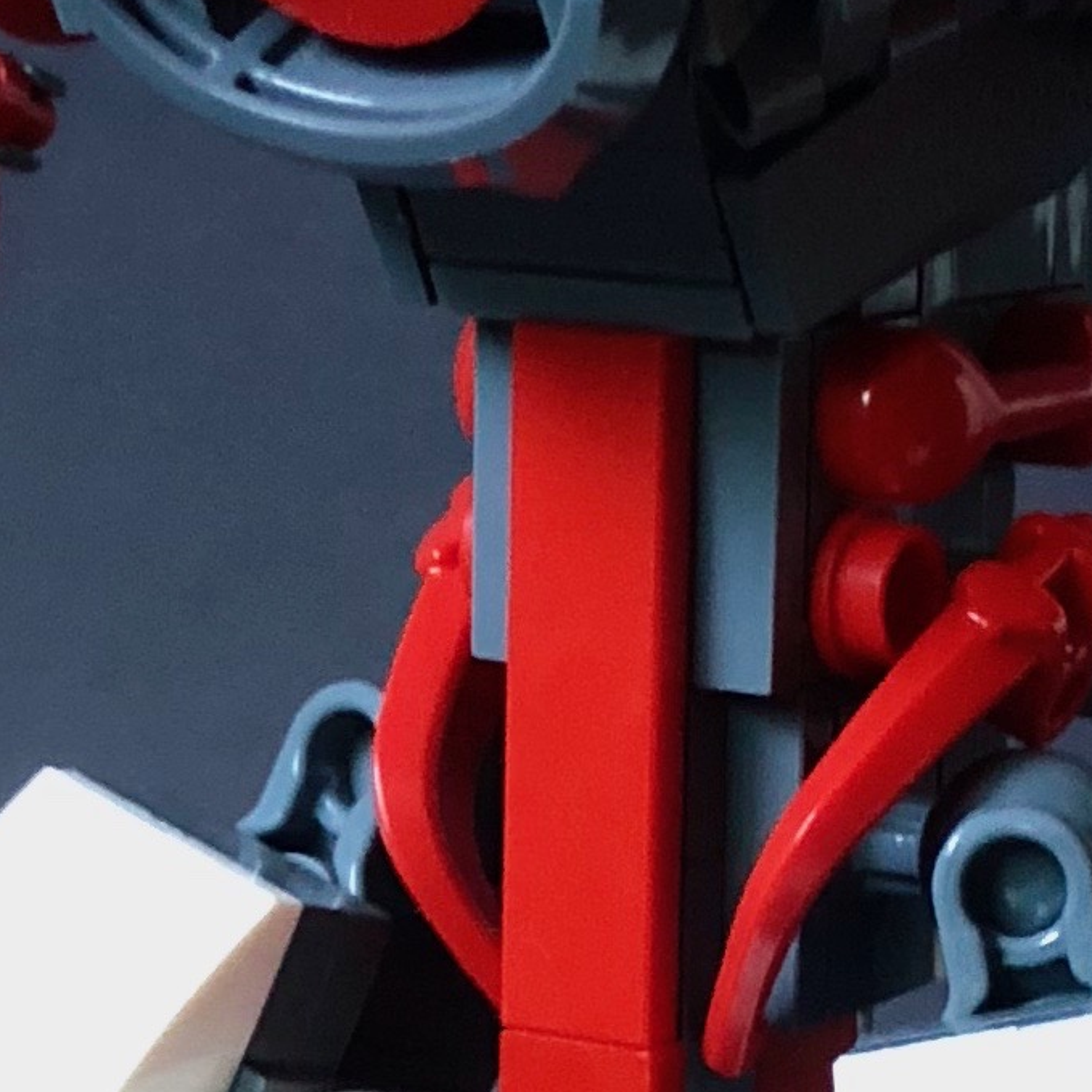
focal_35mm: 147
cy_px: 922
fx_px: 5246
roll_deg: -0.7
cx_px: 794
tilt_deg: -20.9
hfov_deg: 11.9
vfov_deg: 11.8
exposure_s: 1/6
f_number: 1.8
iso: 100
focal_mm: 4
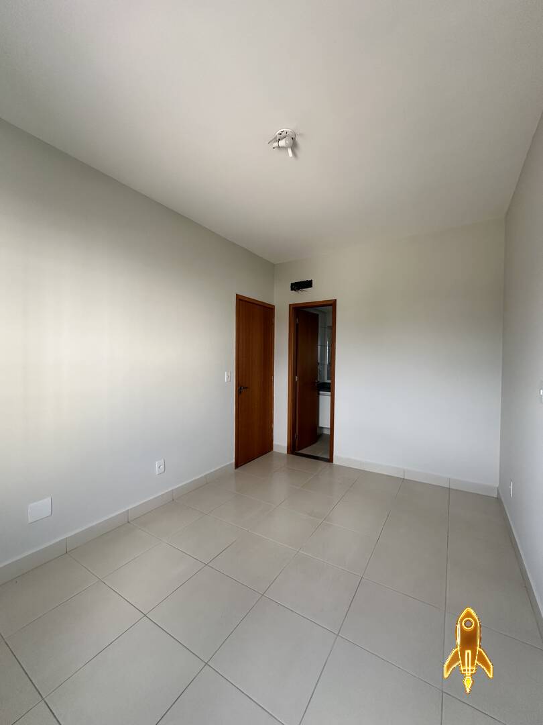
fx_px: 293
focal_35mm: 14
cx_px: 272
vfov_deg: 102.1
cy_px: 362
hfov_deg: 85.7
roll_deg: -1.9
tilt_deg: +1.0
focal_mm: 2.22
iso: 125
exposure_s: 1/99
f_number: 2.2
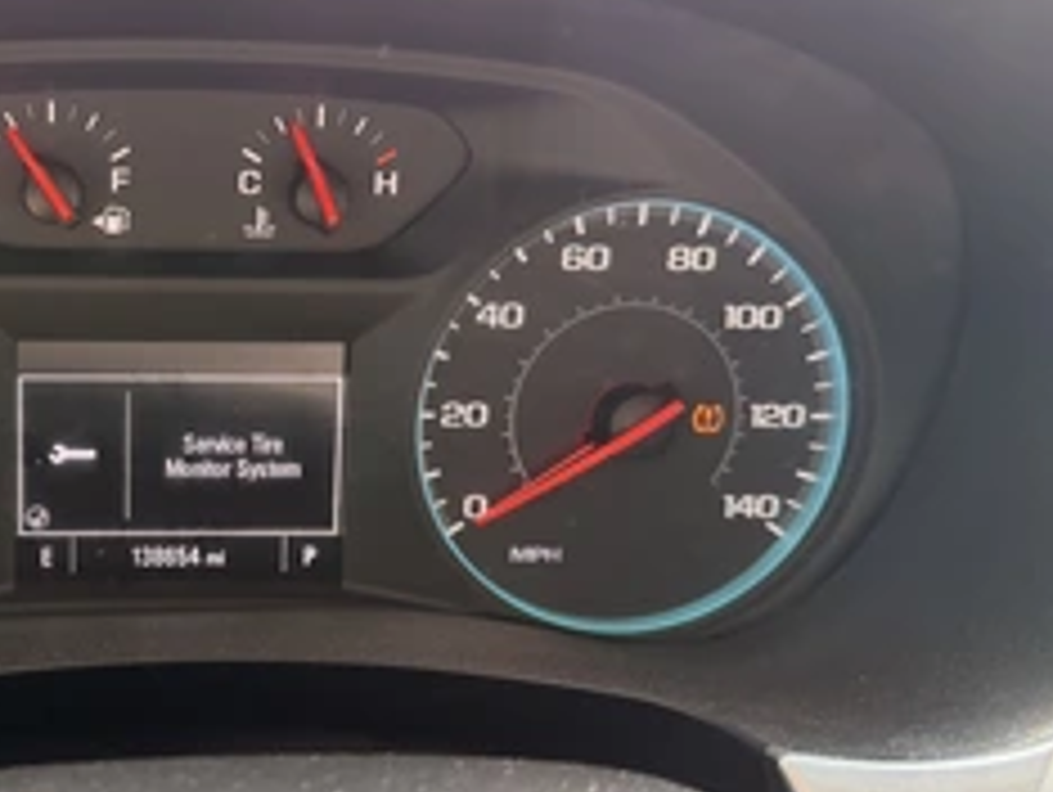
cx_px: 162
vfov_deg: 35.2
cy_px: 392
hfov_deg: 42.9
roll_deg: -1.0
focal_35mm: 41
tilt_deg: -23.8
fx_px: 1248
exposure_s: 1/122
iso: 200
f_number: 1.78
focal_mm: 6.76
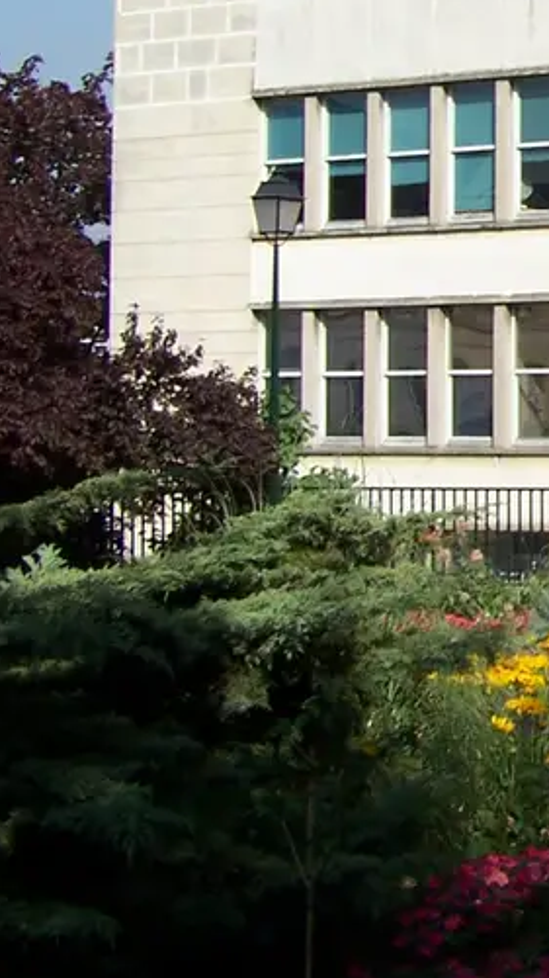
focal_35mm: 106
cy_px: 178
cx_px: 1149
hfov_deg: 10.4
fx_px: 2745
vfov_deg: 19.9
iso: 80
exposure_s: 1/750
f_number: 4
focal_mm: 6.3
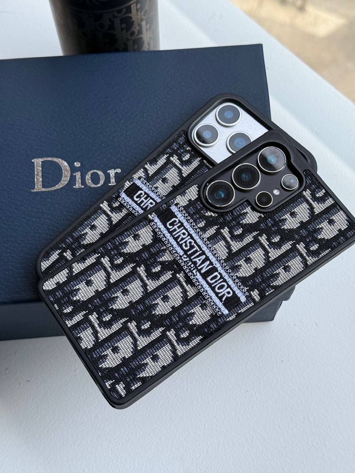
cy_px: 236
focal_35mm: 48
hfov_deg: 30.3
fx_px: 656
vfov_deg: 39.7
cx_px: 178
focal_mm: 6.76
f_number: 1.78
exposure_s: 1/875
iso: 100
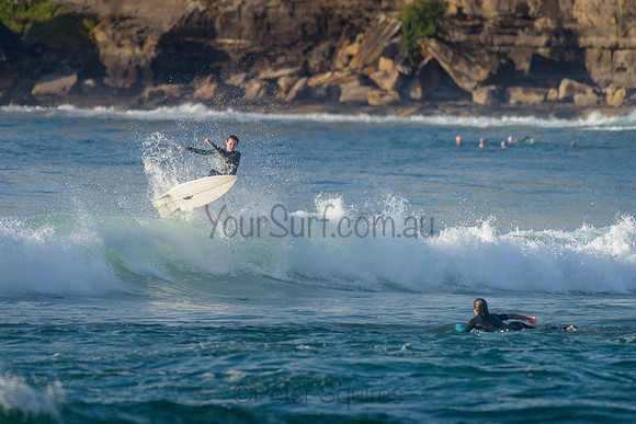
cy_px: 167
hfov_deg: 3.4
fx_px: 10834
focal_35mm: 613
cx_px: 250
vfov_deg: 2.2
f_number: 5.6
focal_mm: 500
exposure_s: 1/2000
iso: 450
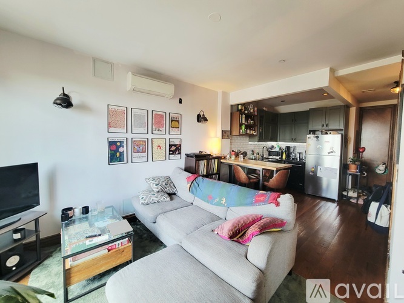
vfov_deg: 89.9
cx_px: 202
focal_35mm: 13
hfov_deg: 106.2
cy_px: 152
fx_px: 152
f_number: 2.2
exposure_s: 1/60.2
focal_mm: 2.2
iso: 160
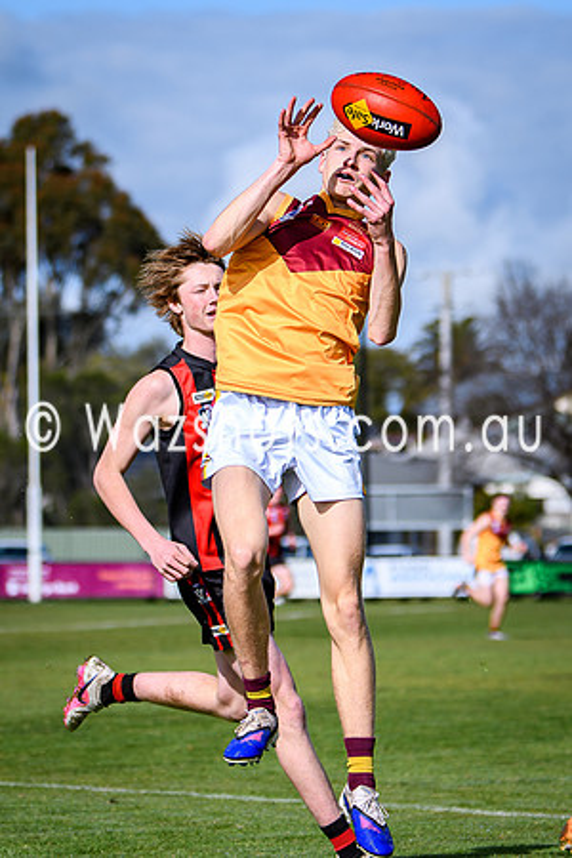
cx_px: 215
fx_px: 6213
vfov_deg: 7.9
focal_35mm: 261
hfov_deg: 5.3
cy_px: 325
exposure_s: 1/2500
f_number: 2.8
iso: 100
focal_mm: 92
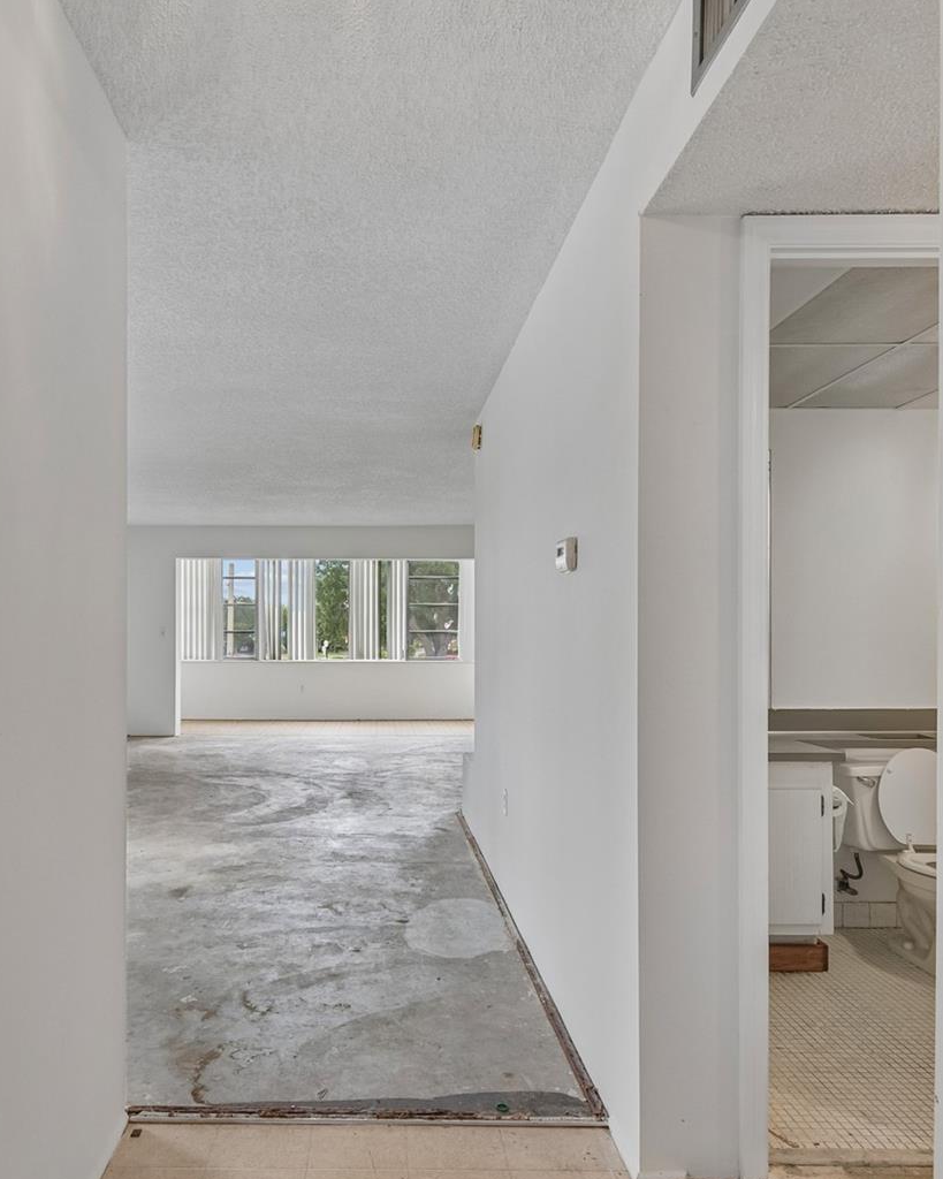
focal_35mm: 22
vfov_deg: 75.0
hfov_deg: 62.5
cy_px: 573
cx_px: 371
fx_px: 768
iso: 100
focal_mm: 10
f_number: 4.5
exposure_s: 1/13
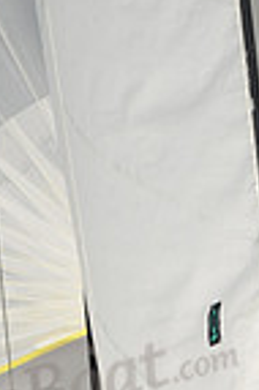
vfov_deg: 1.3
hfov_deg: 0.8
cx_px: 380
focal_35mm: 1622
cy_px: 753
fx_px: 17545
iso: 400
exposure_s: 1/1000
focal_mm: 400
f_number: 4.5
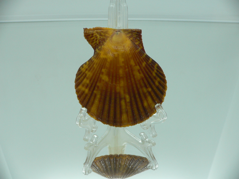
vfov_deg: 40.7
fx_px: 242
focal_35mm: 35
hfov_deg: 52.6
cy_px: 90
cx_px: 120
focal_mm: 4.6
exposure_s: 1/60
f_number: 2.8
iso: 150
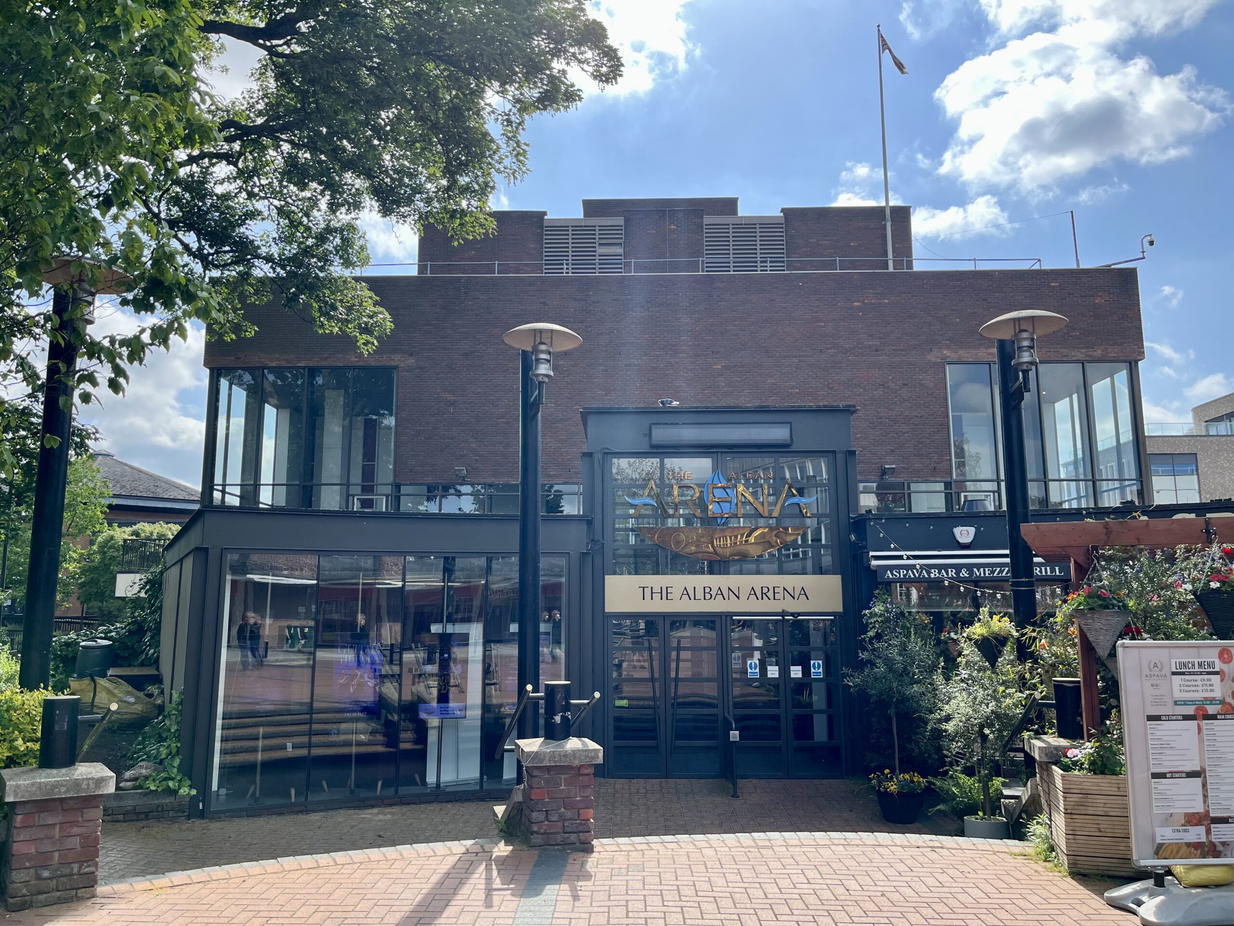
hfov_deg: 67.3
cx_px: 617
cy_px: 463
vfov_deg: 53.1
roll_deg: +0.7
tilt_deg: +8.1
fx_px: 927
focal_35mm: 26
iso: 50
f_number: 1.6
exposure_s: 1/1832
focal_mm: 5.1
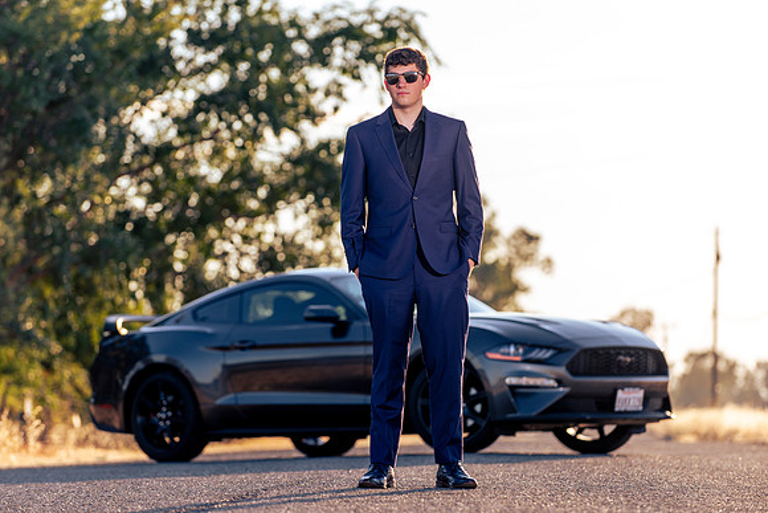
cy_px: 256
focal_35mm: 168
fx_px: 3583
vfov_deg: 8.2
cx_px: 384
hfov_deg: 12.2
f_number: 4
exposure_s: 1/250
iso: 31
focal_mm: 160
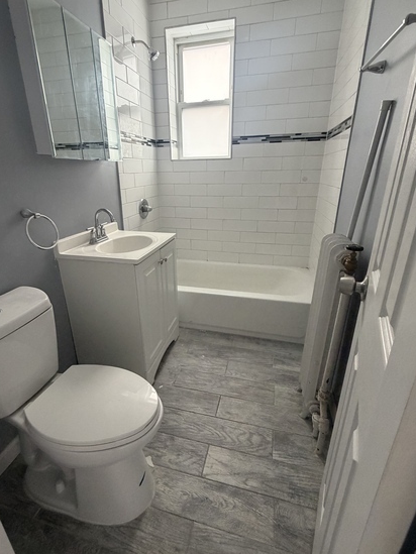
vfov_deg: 91.0
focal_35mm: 17
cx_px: 195
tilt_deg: -19.5
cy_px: 270
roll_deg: +2.5
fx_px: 272
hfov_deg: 74.7
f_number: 2.2
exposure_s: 1/61
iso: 320
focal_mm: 2.22
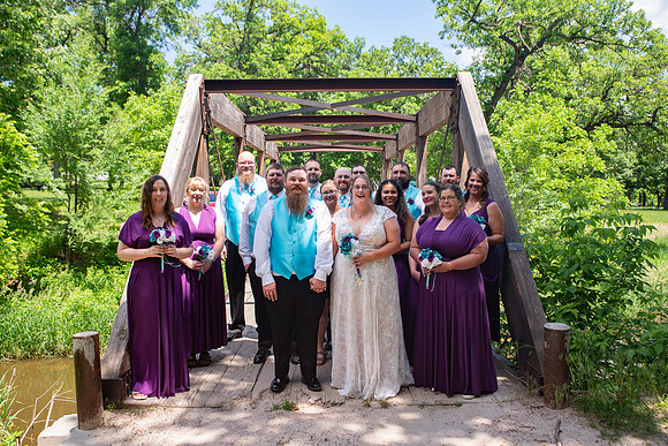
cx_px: 334
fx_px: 575
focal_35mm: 31
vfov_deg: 42.3
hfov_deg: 60.3
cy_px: 223
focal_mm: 31
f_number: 5
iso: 80
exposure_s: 1/125
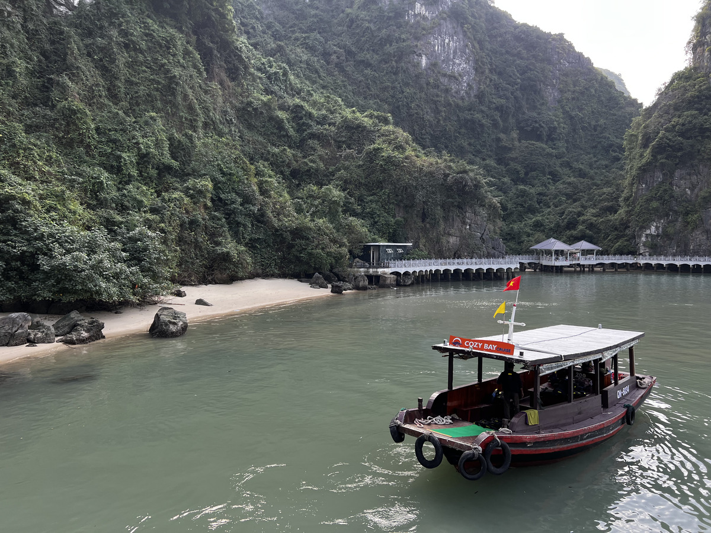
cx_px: 356
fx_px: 534
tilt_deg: -1.6
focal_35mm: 26
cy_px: 266
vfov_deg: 53.1
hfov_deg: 67.3
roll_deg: +0.3
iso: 50
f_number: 1.5
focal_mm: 5.7
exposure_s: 1/395
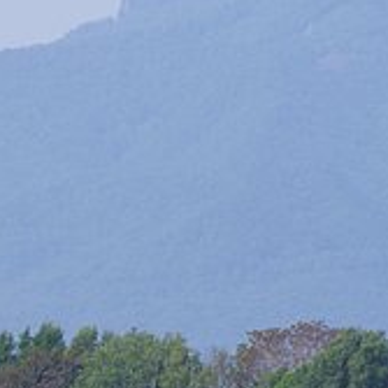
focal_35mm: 1171
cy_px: 279
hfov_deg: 1.5
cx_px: -191
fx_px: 14850
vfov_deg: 1.5
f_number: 10
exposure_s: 1/200
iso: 200
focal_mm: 300
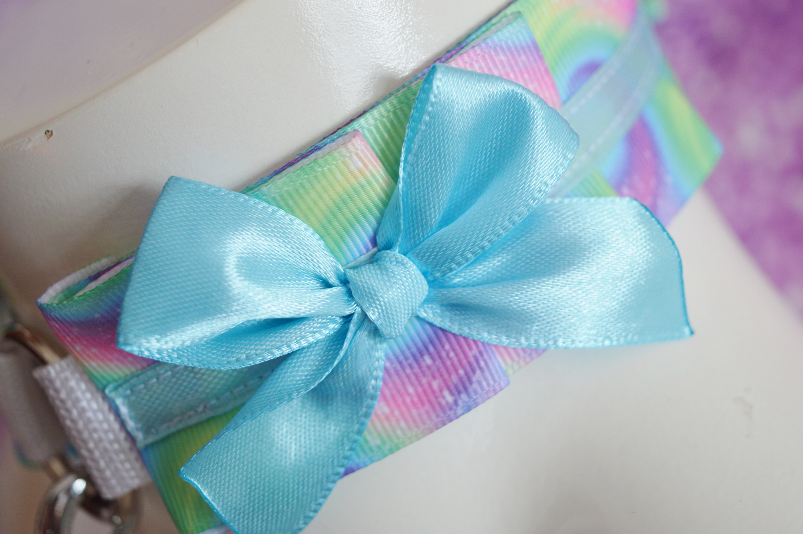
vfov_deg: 22.6
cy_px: 267
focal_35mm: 60
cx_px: 402
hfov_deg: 33.4
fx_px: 1337
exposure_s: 1/100
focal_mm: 40
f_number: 5
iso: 400
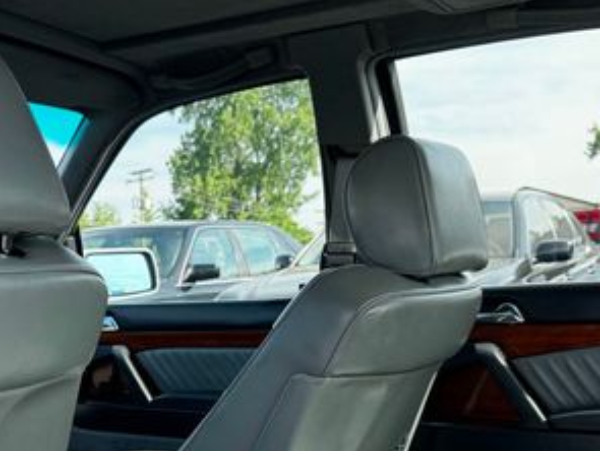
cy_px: 453
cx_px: 193
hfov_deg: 36.3
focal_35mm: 52
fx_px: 902
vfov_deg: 26.6
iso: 80
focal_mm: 6.76
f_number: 1.78
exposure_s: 1/853
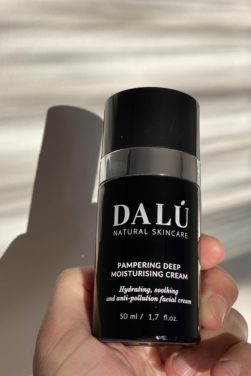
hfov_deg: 24.6
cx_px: 133
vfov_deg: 36.2
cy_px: 188
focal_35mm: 55
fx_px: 575
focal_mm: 6
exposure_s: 1/122
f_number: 2
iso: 50
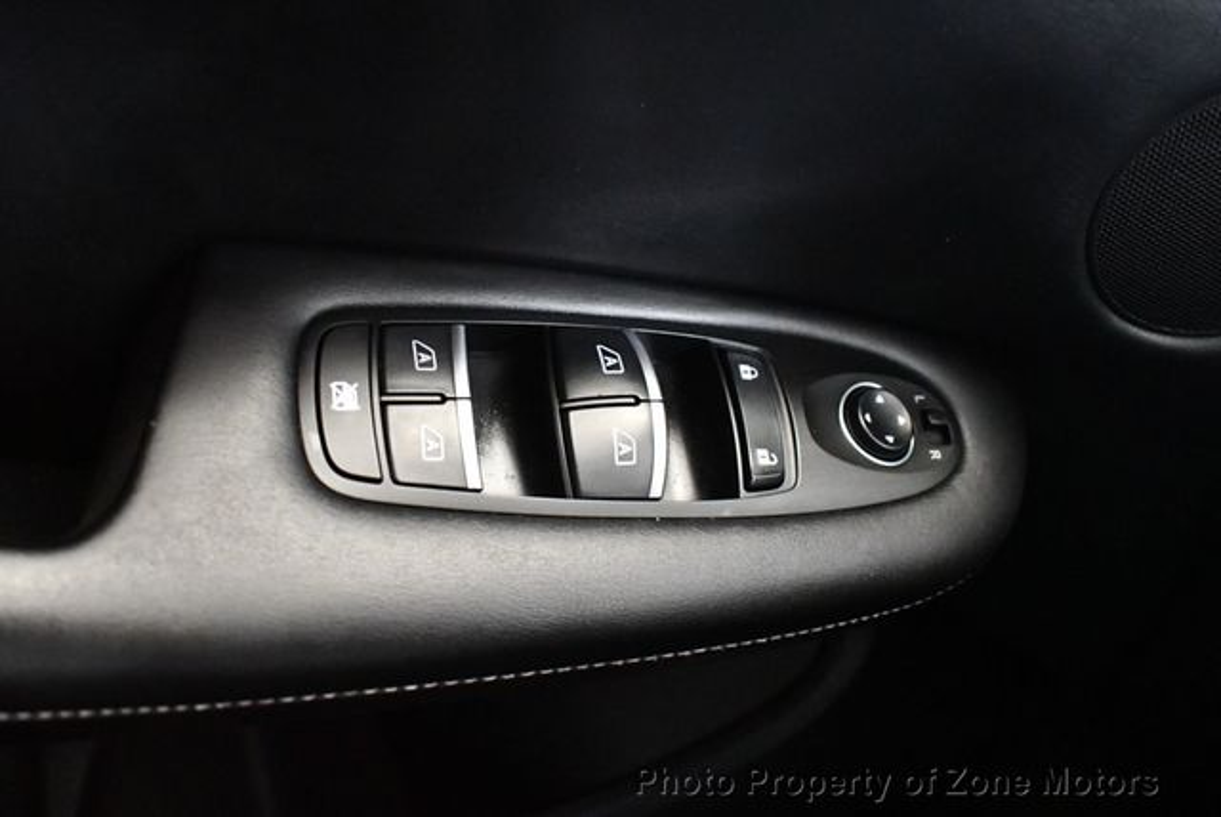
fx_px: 1222
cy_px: 408
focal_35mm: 36
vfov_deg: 36.9
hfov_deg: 53.1
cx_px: 610
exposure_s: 1/60
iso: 8000
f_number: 3.5
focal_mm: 18
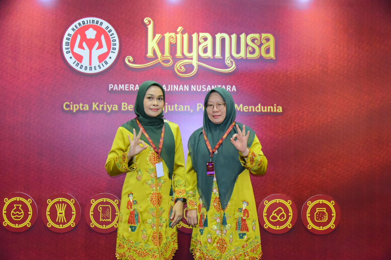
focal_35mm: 40
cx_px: 196
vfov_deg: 33.4
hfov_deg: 48.5
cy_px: 130
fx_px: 434
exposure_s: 1/200
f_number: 4
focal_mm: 40
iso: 6400
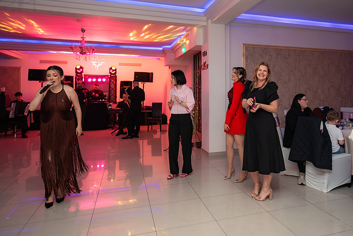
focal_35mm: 26
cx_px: 219
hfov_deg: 67.7
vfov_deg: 48.6
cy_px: 90
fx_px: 258
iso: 1600
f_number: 2.8
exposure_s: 1/200
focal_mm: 21
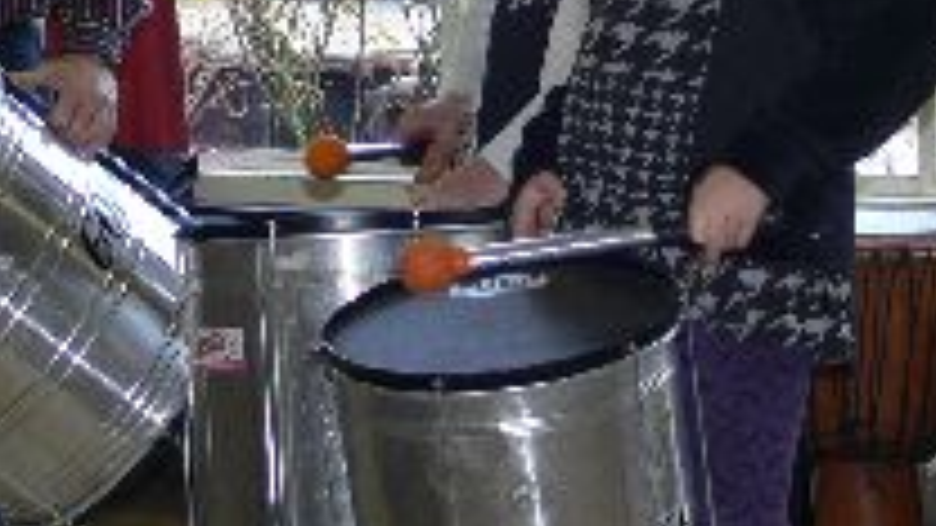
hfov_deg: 15.9
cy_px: 4
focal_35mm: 135
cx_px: 549
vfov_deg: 8.9
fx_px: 3351
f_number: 3.2
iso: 80
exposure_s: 1/30
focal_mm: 9.2
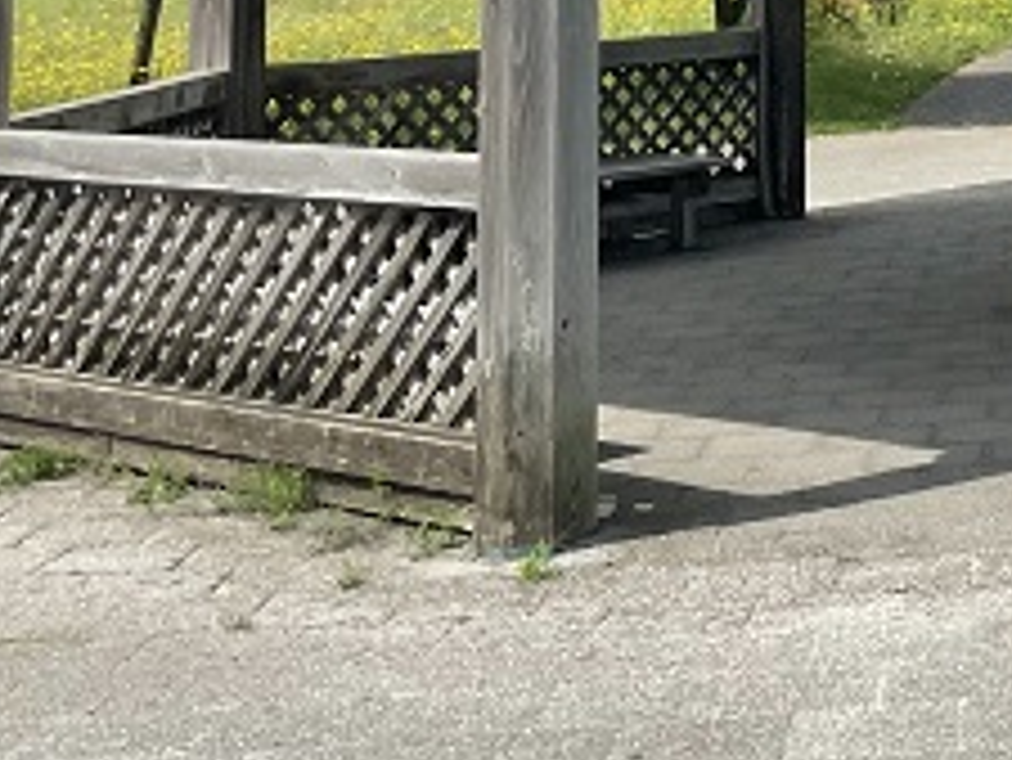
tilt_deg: +6.0
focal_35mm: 94
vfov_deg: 14.8
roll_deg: +1.8
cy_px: -331
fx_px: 2750
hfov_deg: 19.0
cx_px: 1383
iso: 32
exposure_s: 1/3861
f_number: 1.6
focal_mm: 4.2
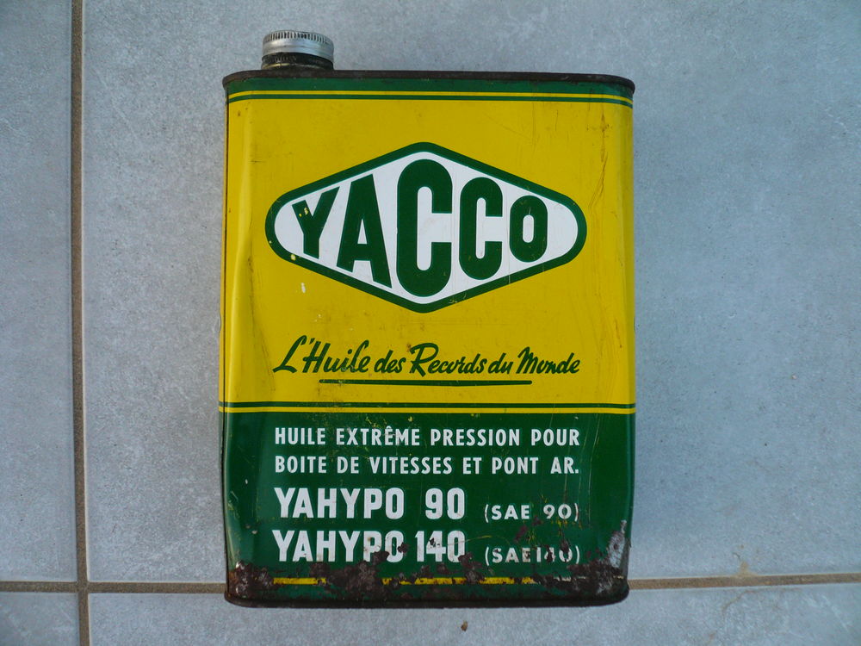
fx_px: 696
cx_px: 430
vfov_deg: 49.7
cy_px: 323
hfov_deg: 63.4
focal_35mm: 28
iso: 100
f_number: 2.8
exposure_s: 1/60
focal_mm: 4.6
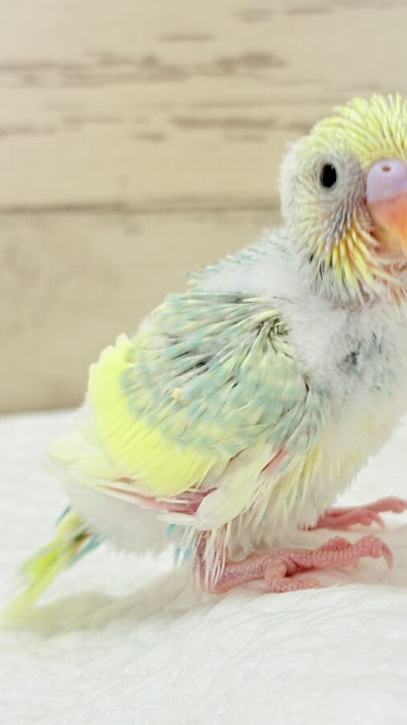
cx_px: 257
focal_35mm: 76
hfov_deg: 15.9
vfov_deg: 27.9
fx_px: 1459
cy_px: 364
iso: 50
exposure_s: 1/50
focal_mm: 5.96
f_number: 1.6
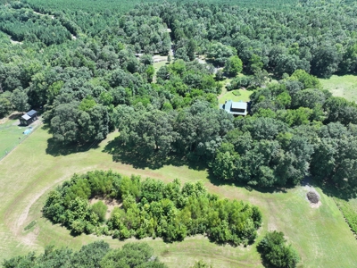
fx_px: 248
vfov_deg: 56.8
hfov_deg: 71.6
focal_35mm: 24
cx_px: 178
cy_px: 134
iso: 110
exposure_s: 1/640
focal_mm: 12.29
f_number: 2.8
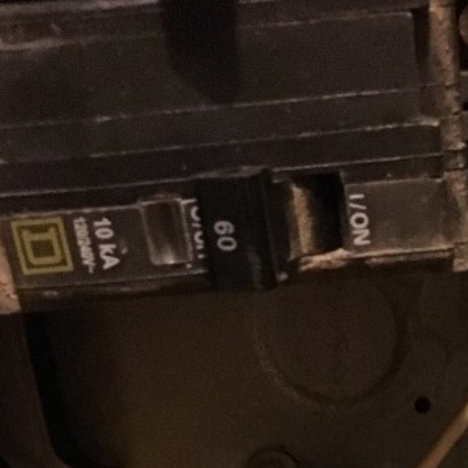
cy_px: 819
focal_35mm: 91
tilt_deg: -30.6
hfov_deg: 18.2
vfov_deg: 16.3
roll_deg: +3.7
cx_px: 544
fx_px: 1392
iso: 1000
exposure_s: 1/15
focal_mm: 4.15
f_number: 2.2
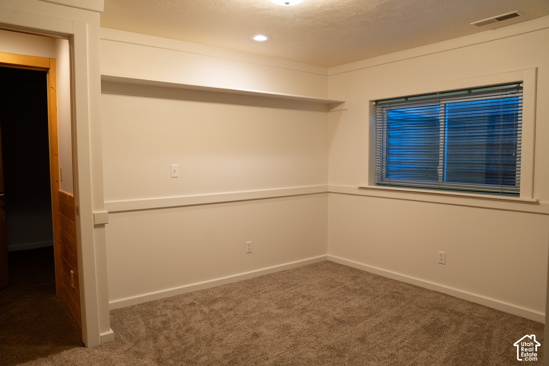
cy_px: 183
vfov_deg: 52.7
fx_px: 370
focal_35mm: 24
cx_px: 274
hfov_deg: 73.2
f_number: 3.5
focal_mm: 24
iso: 1600
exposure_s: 1/160
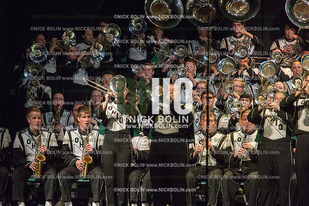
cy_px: 103
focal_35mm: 270
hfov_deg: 7.6
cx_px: 154
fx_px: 2316
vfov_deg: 5.1
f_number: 5.6
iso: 8000
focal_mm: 270
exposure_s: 1/400
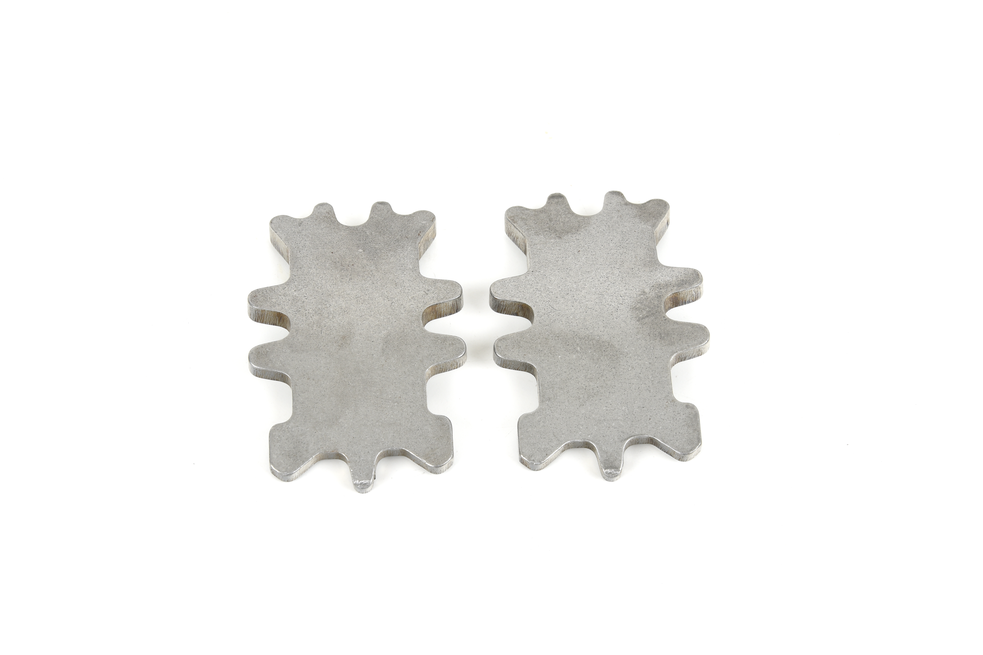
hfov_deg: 20.6
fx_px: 2703
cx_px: 492
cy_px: 328
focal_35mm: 99
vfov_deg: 13.8
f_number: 14
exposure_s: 1/160
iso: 100
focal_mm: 66
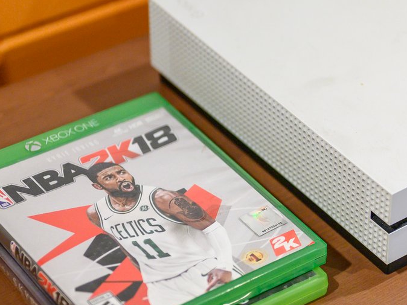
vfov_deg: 10.1
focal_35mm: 146
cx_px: 429
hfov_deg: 13.3
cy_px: 111
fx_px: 1716
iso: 500
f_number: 1.8
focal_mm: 50
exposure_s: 1/250
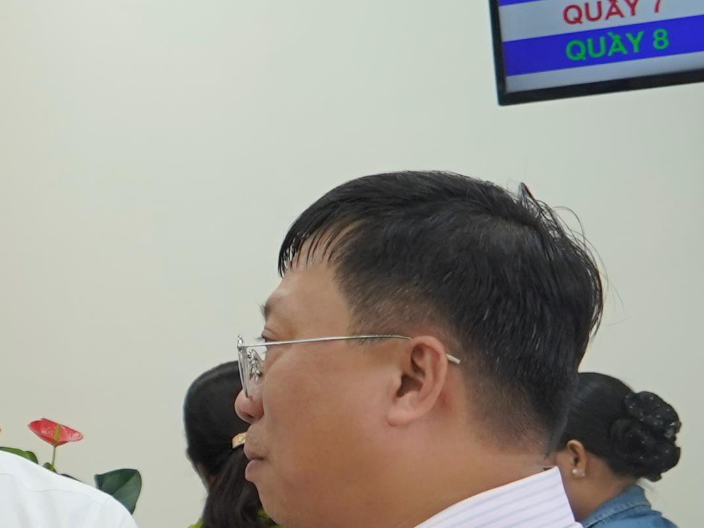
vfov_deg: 11.6
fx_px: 2563
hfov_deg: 14.0
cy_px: 559
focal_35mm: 126
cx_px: -551
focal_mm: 24
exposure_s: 1/160
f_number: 4
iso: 320
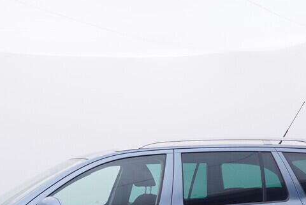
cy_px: 252
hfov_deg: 29.8
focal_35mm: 68
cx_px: 137
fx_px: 574
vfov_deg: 19.0
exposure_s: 1/80
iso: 200
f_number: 5
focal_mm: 15
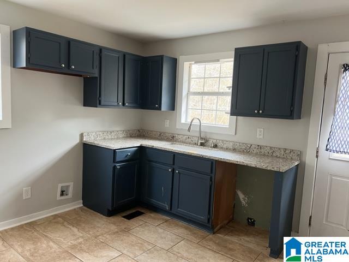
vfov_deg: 53.1
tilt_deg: -5.3
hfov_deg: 67.3
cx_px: 174
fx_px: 262
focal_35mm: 26
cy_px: 131
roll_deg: -2.6
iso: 125
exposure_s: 1/85
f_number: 1.5
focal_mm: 5.7
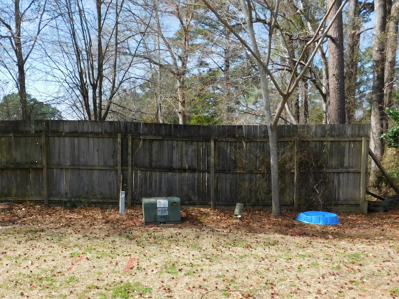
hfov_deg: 52.2
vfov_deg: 40.2
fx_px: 403
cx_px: 154
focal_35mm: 35
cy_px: 202
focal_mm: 4
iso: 125
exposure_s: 1/800
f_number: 3
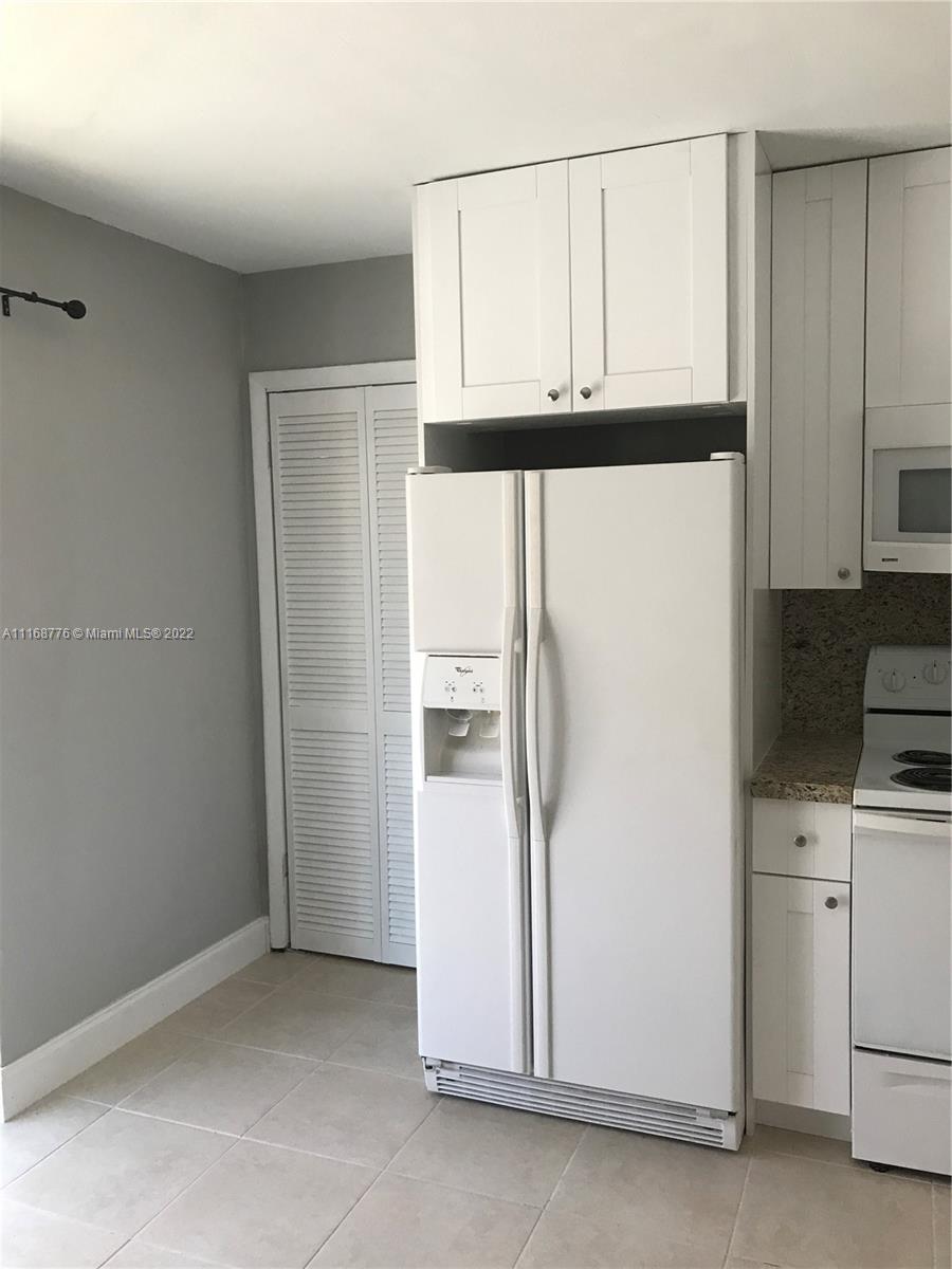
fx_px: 1027
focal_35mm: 28
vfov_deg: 63.4
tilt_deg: -5.1
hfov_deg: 49.7
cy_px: 634
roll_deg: +1.5
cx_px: 476
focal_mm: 3.99
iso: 25
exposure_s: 1/30
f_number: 1.8
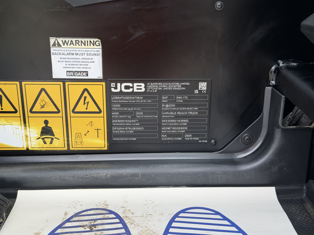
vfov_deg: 30.3
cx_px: 157
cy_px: 118
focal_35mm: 48
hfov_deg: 39.7
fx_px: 435
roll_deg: +0.7
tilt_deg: -18.5
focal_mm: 6.76
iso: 80
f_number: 1.78
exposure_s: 1/570
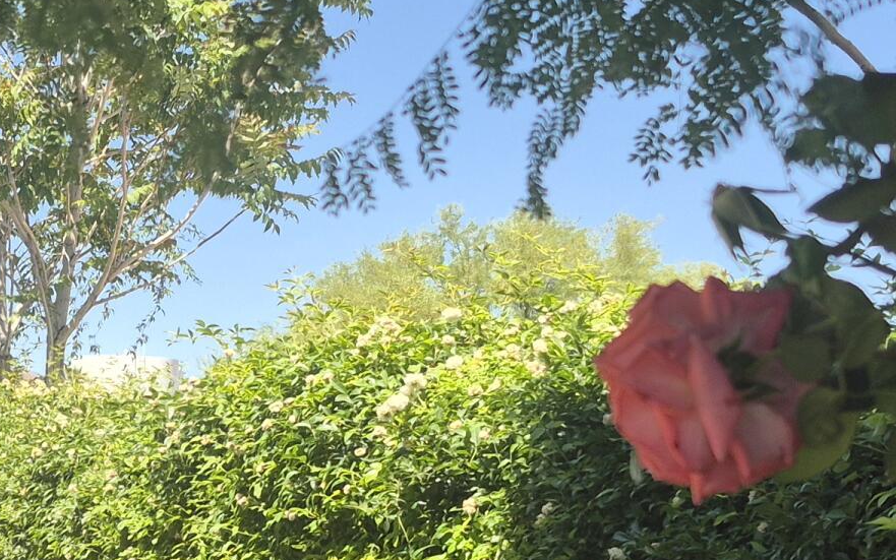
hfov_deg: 23.8
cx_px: -19
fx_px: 2027
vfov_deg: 15.5
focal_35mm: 83
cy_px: 514
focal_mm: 5.4
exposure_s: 1/754
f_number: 1.8
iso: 25
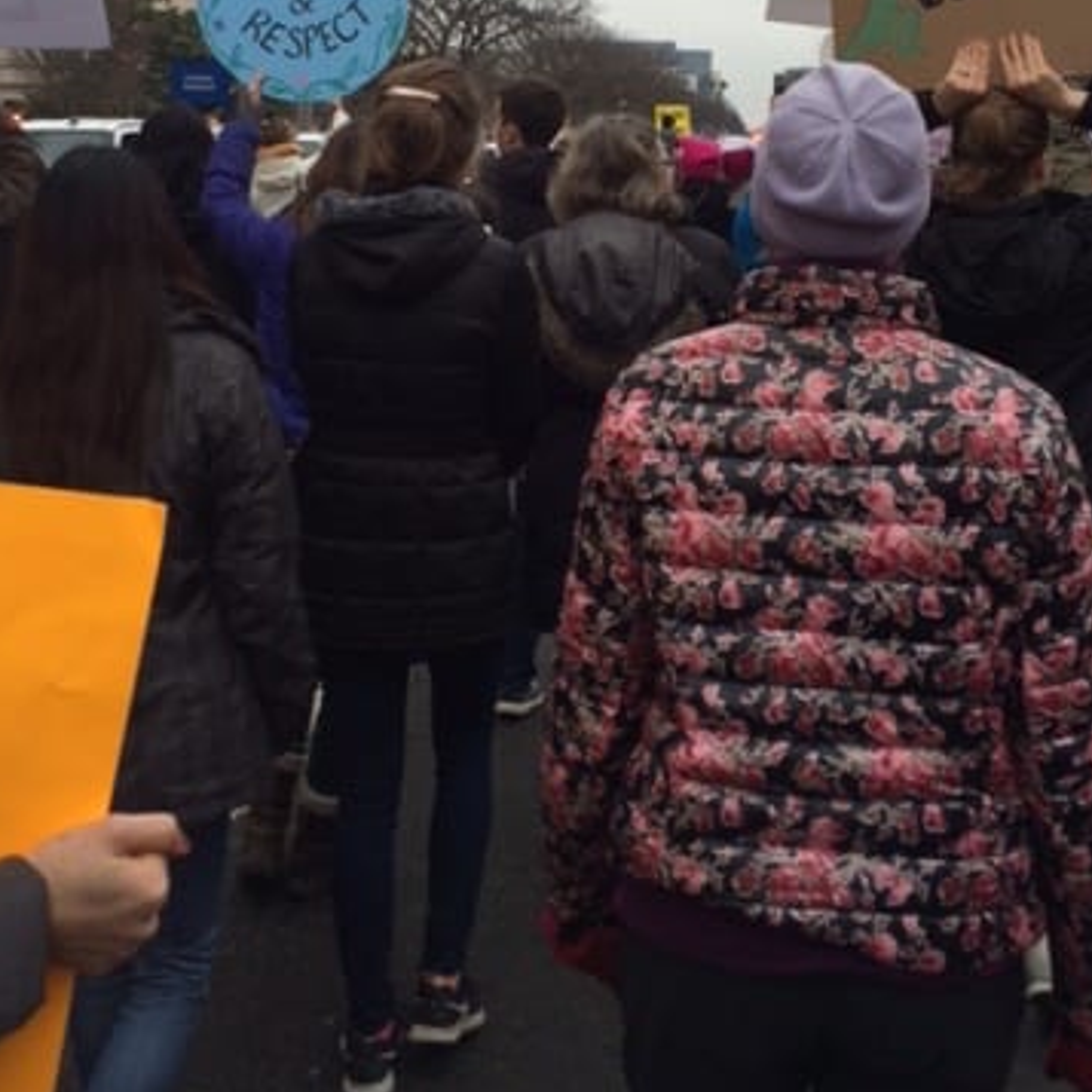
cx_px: 554
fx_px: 1642
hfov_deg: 36.8
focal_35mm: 46
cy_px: 193
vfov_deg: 35.4
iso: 32
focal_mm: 4.15
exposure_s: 1/471
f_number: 2.2
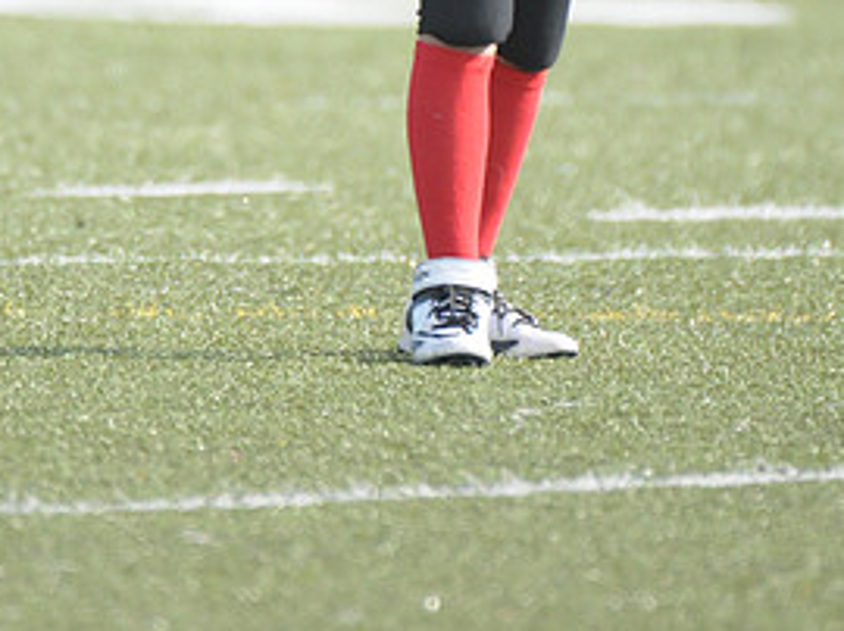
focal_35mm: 1238
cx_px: 405
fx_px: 30158
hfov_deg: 1.6
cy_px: -231
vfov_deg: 1.2
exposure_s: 1/3200
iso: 1600
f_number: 4
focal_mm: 400
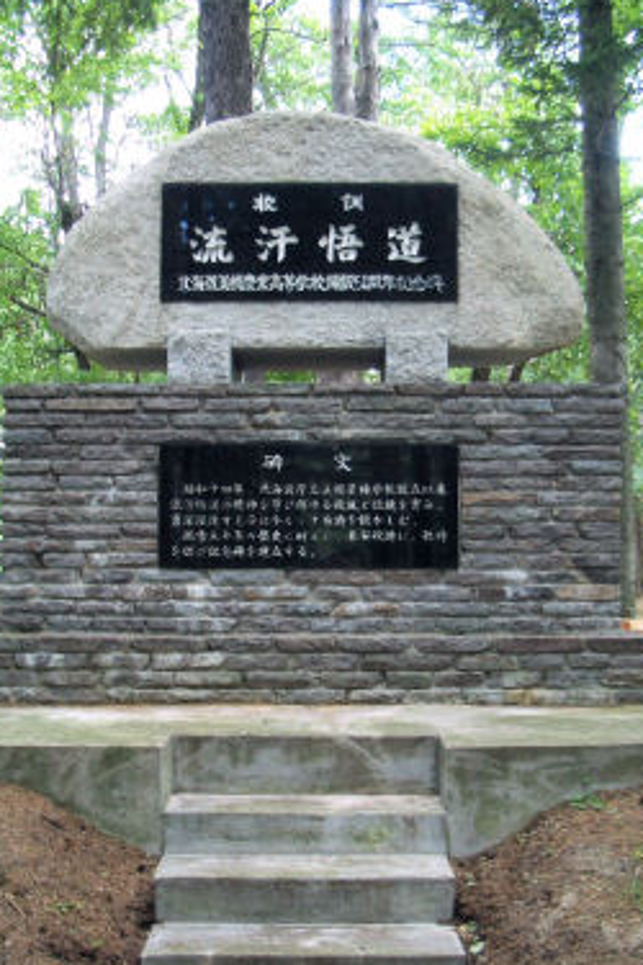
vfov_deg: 41.1
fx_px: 1286
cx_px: 328
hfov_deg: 28.1
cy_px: 530
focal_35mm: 48
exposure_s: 1/100
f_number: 2.8
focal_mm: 6.8
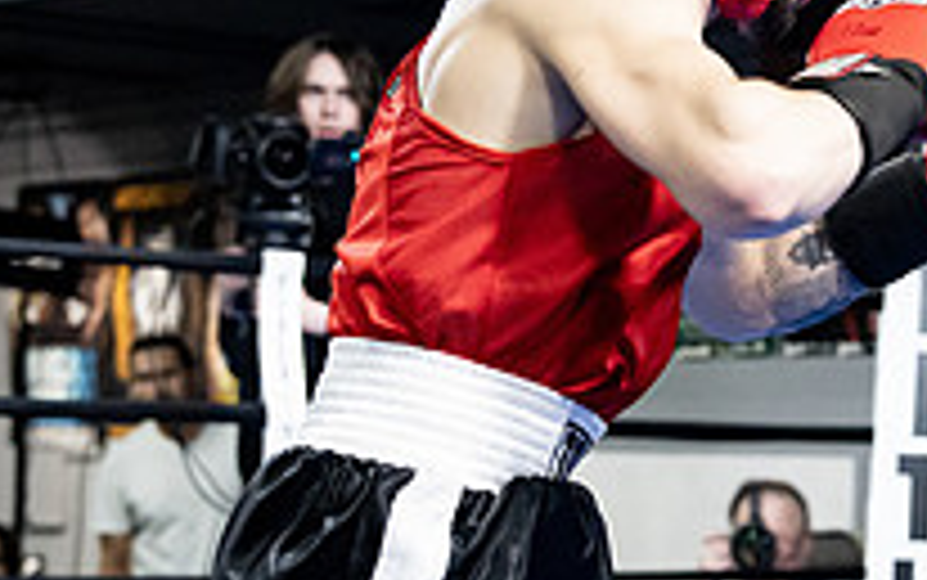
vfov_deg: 9.7
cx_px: 1134
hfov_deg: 14.9
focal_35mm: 135
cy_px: 420
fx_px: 3412
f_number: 2.8
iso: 8000
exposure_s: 1/1000
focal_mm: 47
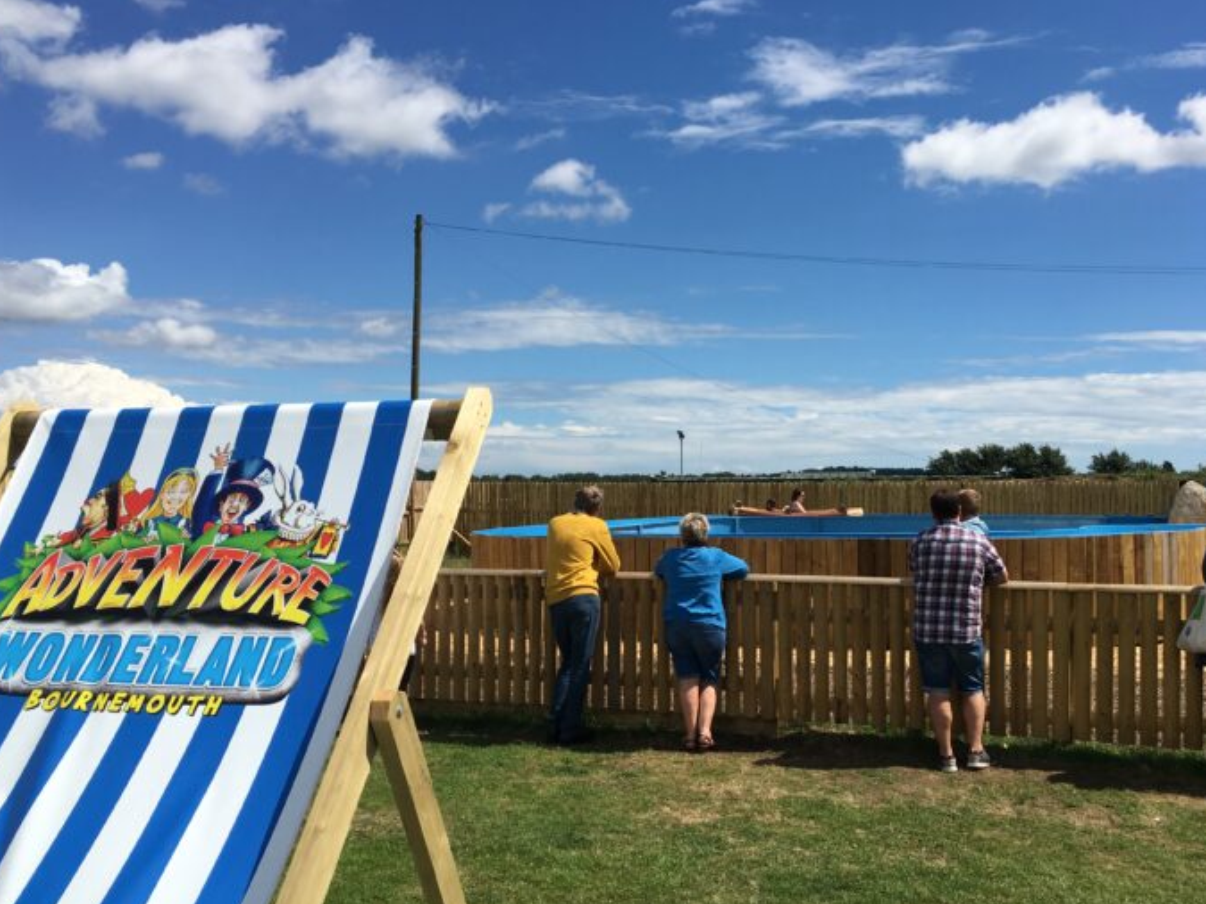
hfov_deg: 55.3
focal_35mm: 33
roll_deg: +0.7
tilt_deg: +0.0
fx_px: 1149
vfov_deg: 42.9
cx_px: 632
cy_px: 484
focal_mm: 4.15
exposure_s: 1/2747
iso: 25
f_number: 2.2
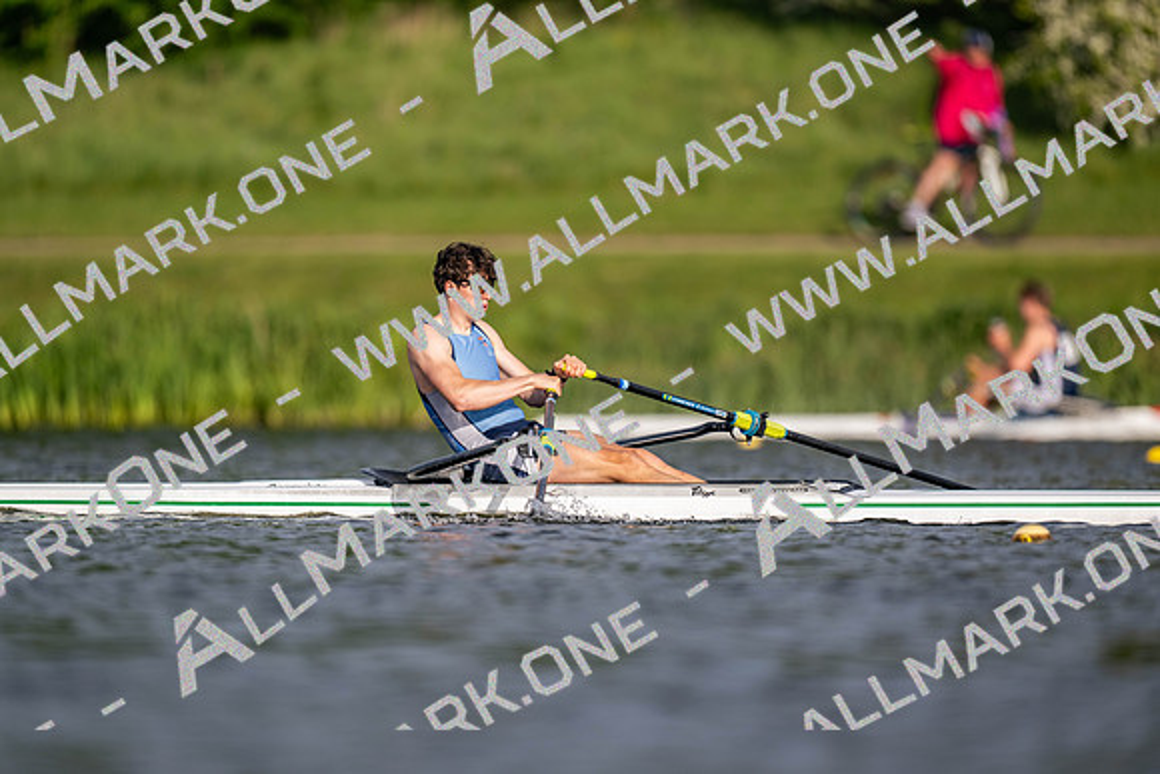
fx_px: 19337
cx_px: 580
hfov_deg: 3.4
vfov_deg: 2.3
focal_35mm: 600
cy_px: 387
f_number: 4
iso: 200
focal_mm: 600
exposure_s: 1/2500
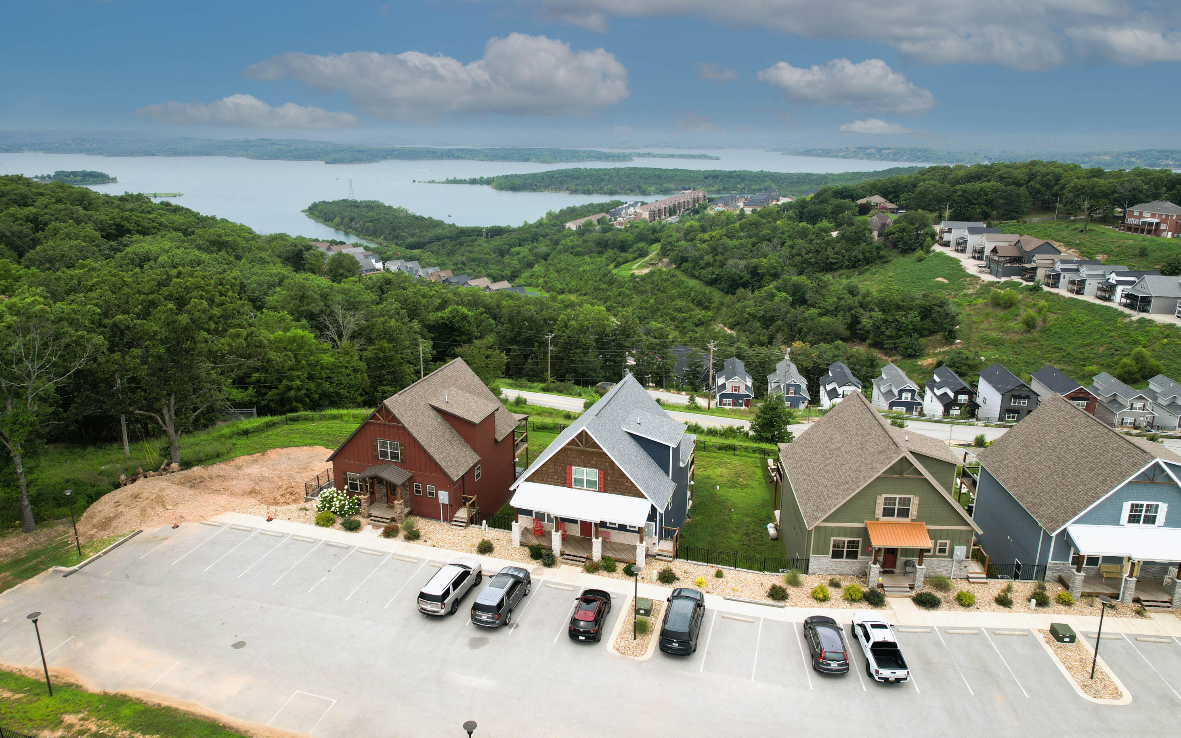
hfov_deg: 77.2
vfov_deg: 52.9
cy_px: 336
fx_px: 740
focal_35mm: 23
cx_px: 594
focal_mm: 8.38
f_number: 2.8
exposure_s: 1/1250
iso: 100
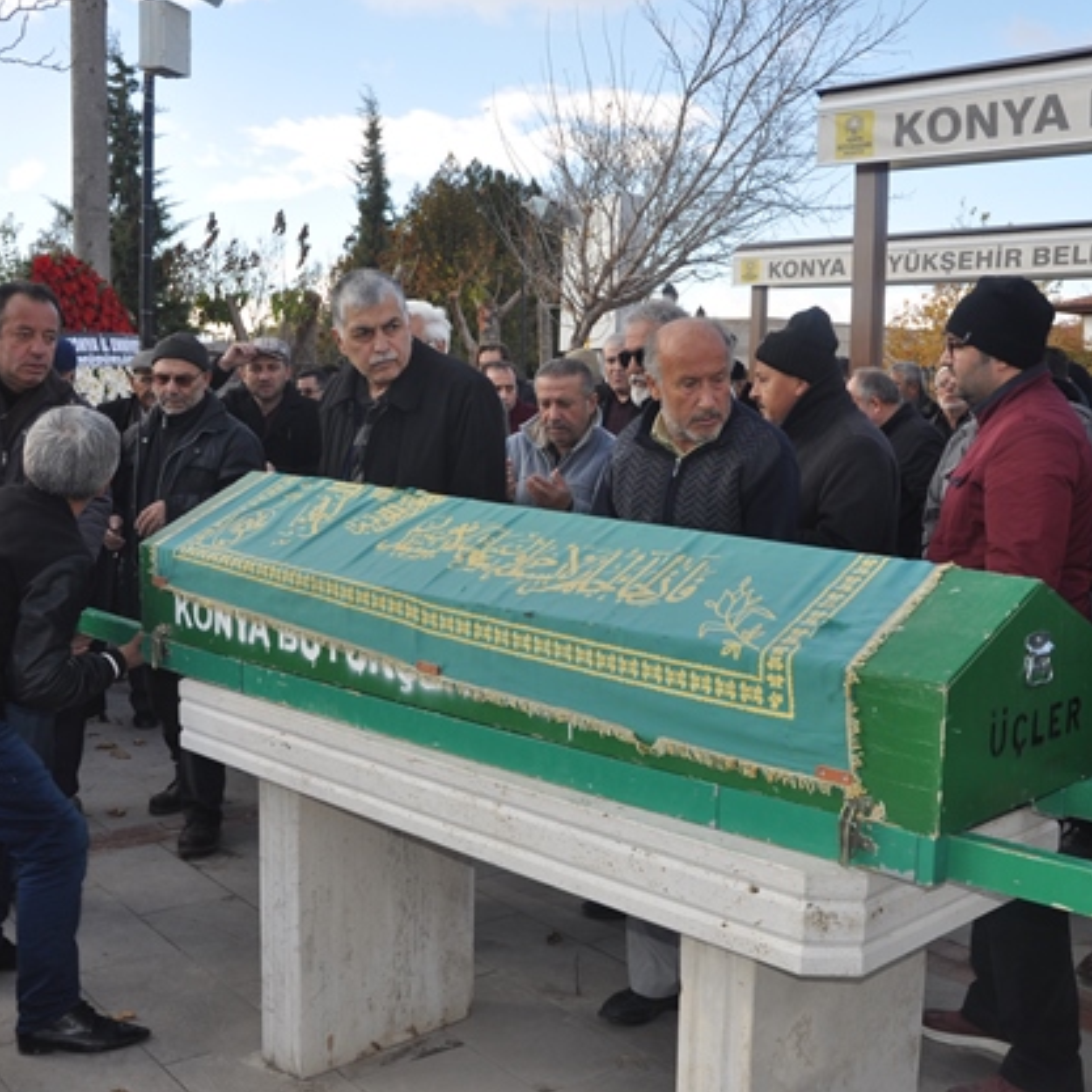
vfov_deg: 39.2
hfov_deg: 39.1
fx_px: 1535
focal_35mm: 43
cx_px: 605
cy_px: 541
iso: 200
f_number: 6.3
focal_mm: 22
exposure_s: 1/200
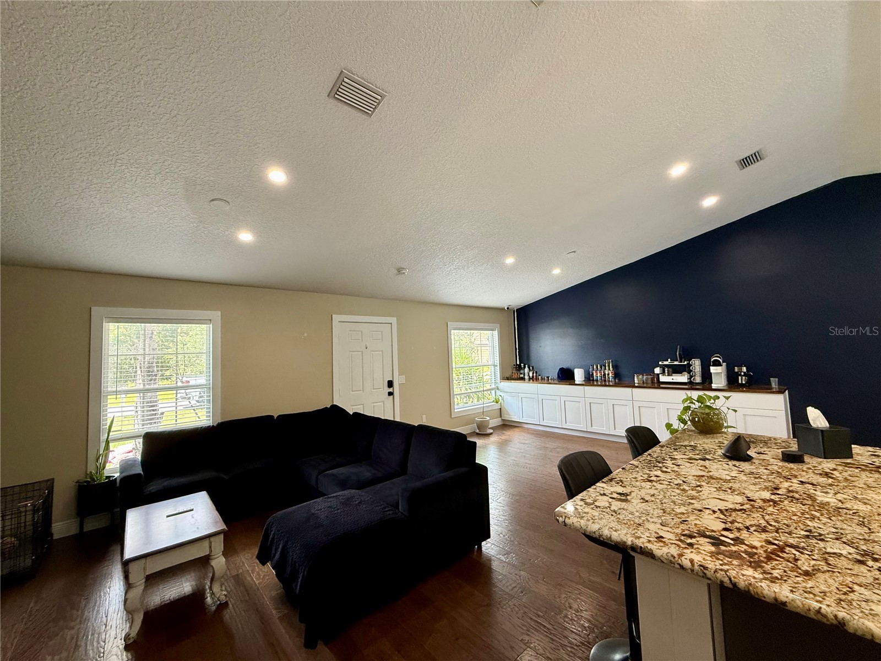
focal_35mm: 14
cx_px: 440
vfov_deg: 85.7
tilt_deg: +4.0
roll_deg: +2.3
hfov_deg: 102.1
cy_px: 330
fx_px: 356
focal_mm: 2.22
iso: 320
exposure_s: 1/120
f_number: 2.2
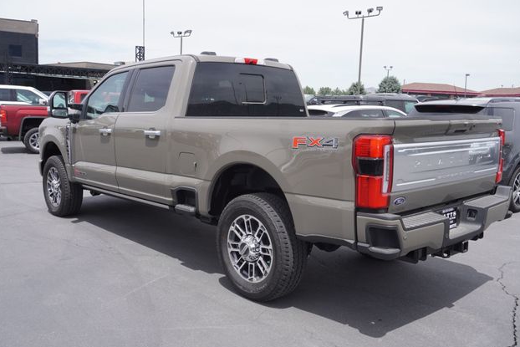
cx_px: 262
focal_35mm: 34
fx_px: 491
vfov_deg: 38.9
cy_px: 177
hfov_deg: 55.8
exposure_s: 1/200
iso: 100
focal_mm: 22
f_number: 8
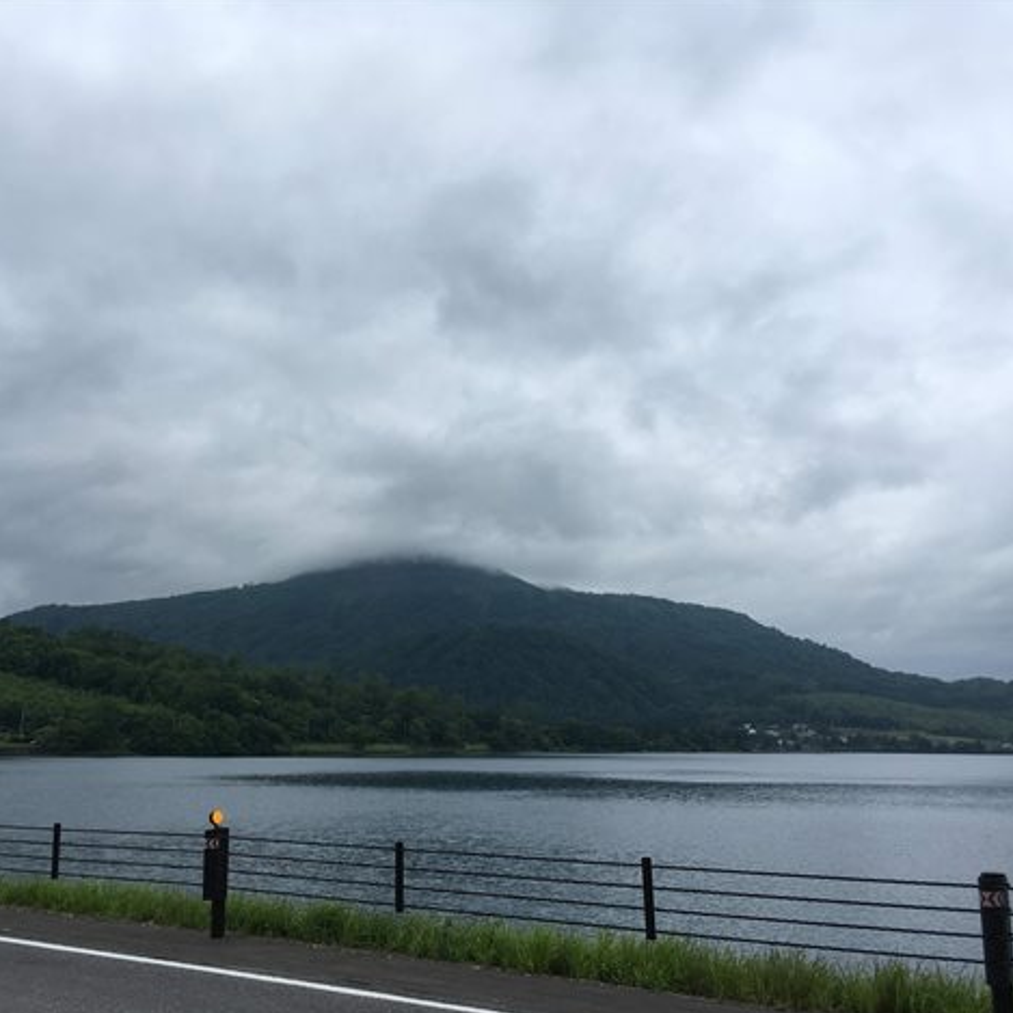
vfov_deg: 47.2
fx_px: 1159
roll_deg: -0.1
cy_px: 512
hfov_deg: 47.1
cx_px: 428
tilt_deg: +10.8
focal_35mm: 35
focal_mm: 4.15
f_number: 2.2
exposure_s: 1/1374
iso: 25
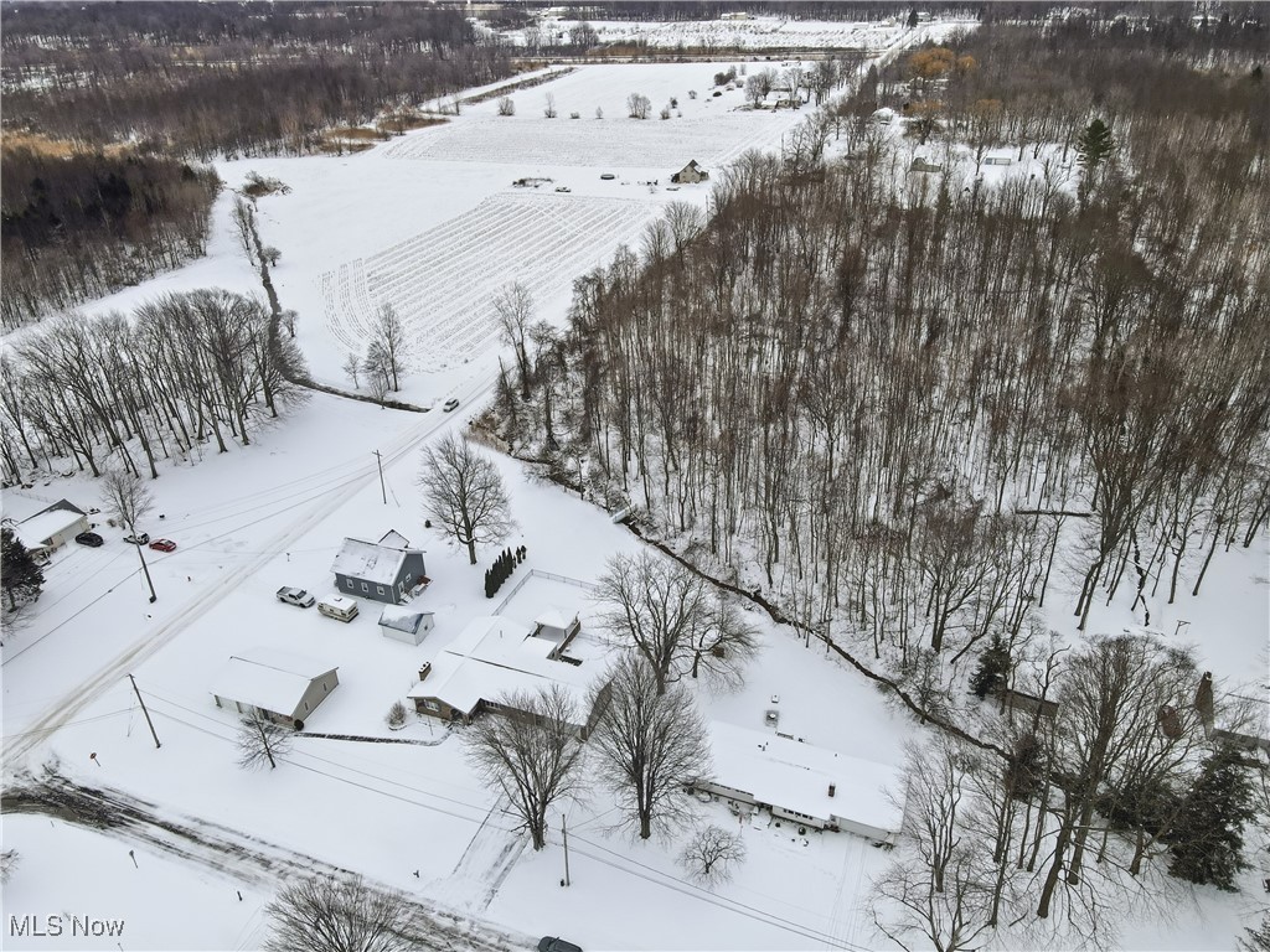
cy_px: 476
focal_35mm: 24
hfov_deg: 71.6
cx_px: 635
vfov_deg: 56.8
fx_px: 881
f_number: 2.8
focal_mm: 4.5
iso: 100
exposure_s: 1/250
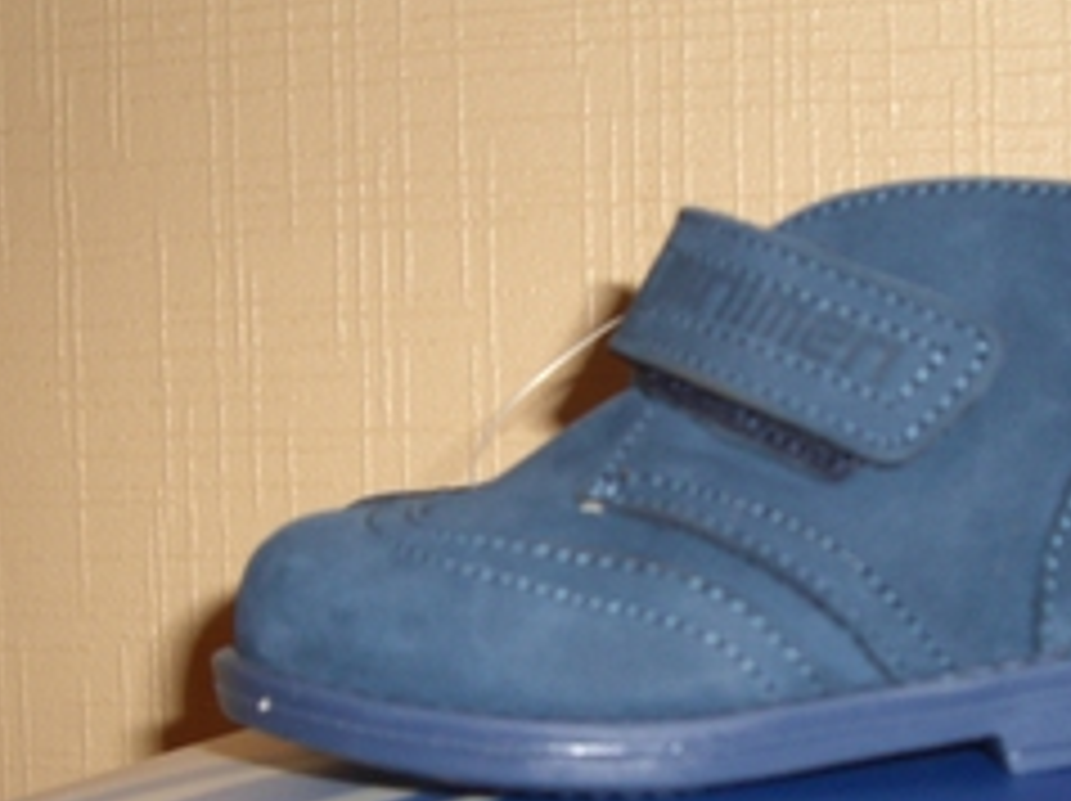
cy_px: 666
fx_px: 2225
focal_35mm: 72
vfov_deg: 20.1
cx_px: 752
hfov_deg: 26.8
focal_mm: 7.9
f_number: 2.8
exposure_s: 1/60
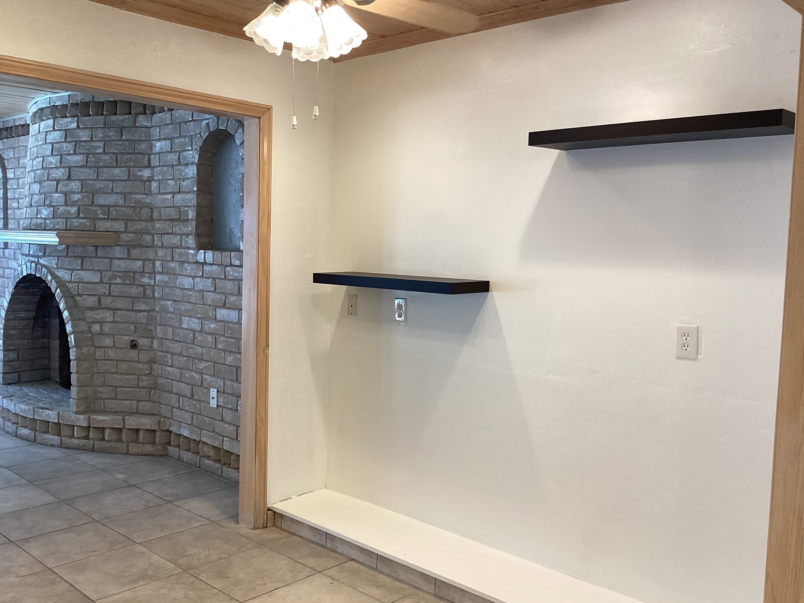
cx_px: 400
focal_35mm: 33
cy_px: 301
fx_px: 766
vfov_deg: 42.9
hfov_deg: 55.4
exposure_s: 1/60
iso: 100
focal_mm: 3.3
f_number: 2.4
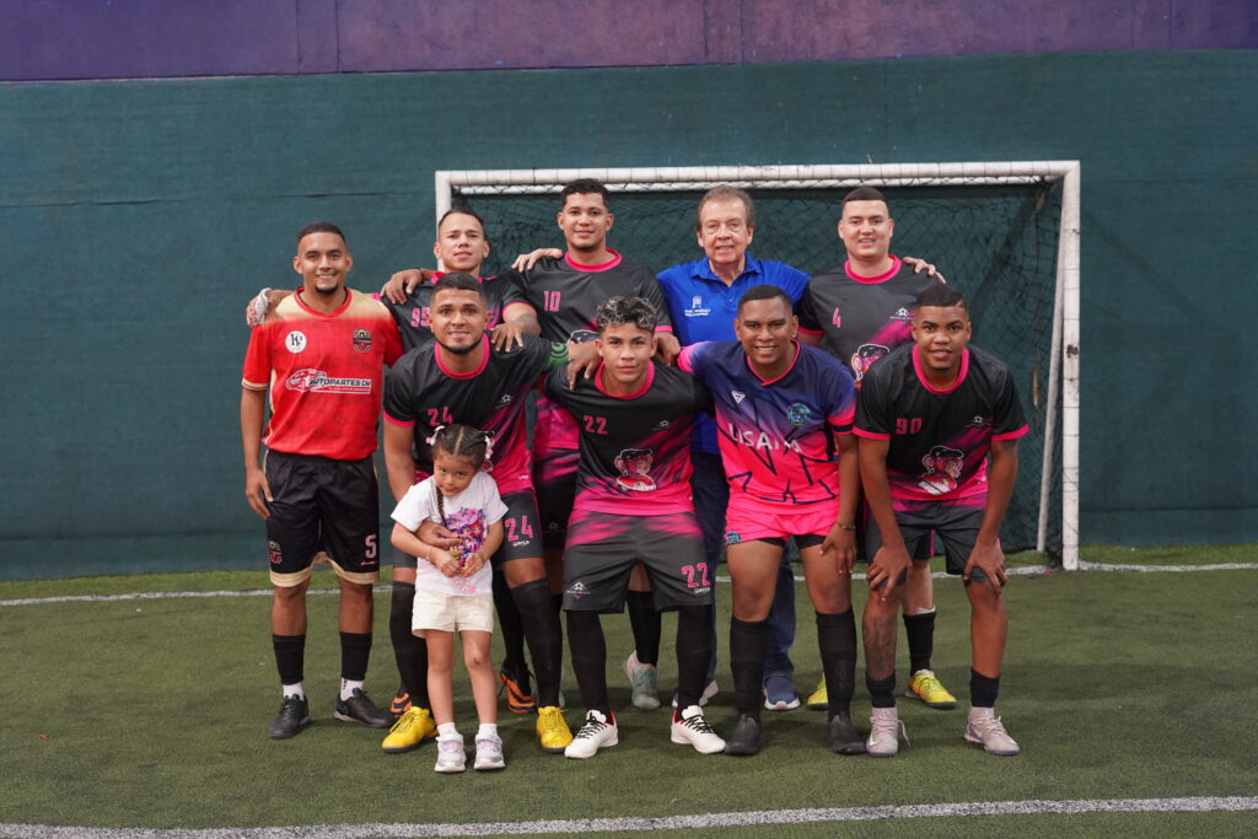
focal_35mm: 50
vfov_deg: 27.0
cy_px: 420
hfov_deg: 39.6
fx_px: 1747
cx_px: 629
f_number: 4
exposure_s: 1/160
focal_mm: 50
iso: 5000
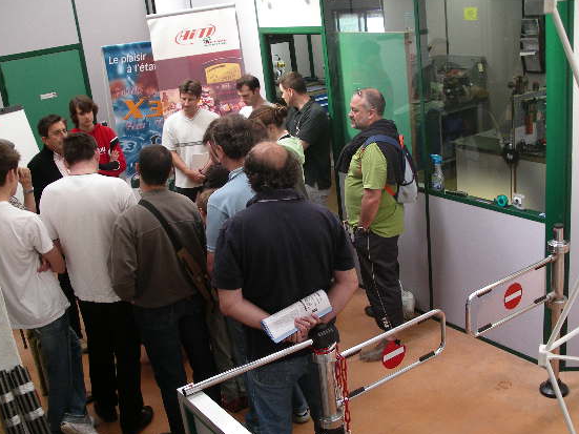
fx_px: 719
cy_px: 237
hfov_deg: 43.8
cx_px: 277
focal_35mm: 43
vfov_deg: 33.6
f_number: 2.8
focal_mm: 7.8
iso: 80
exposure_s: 1/40
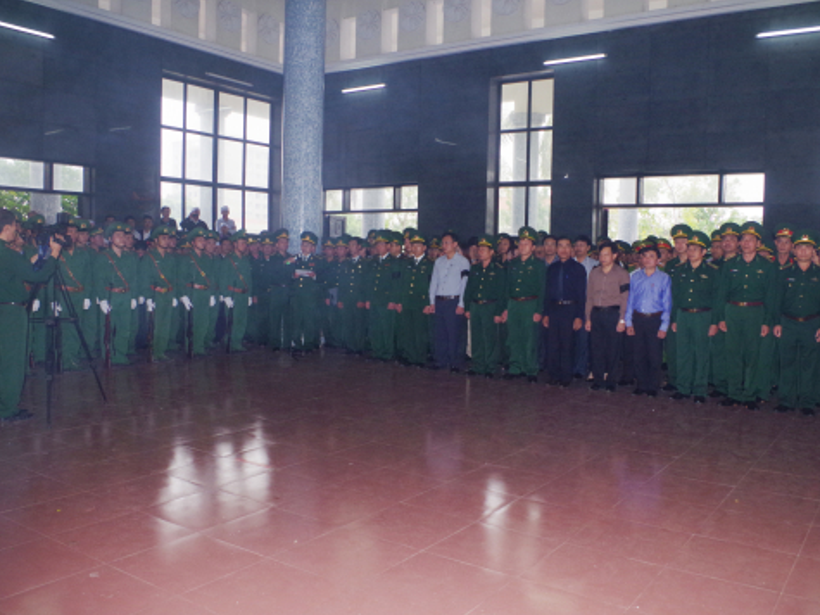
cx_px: 442
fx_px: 710
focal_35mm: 30
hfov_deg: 59.9
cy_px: 311
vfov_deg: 46.8
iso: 800
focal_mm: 18
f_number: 5
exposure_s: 1/180
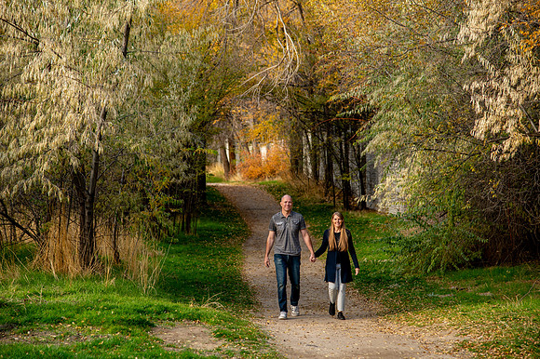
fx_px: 1523
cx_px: 256
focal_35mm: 102
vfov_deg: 13.5
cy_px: 180
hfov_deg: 20.1
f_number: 4.5
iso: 400
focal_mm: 95
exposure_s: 1/200
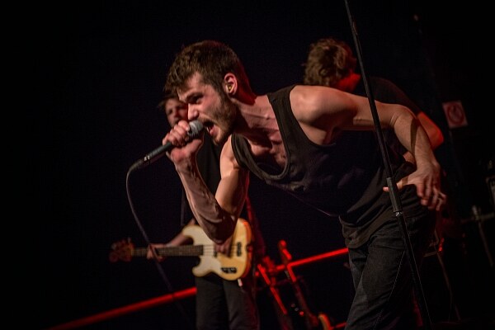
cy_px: 165
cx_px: 248
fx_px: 962
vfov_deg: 19.5
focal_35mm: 70
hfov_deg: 28.8
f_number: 2.8
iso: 1600
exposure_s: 1/100
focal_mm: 70
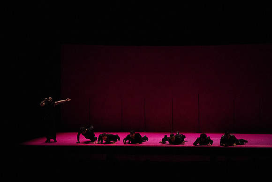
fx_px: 914
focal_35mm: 121
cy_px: 91
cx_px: 136
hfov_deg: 16.9
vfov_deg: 11.3
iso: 25600
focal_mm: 121
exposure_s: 1/400
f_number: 10
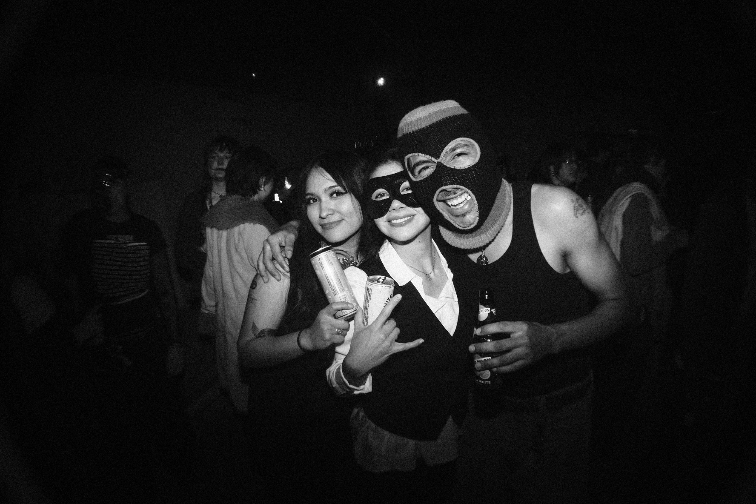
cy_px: 252
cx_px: 378
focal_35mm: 41
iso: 800
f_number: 8
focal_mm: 27
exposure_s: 1/60
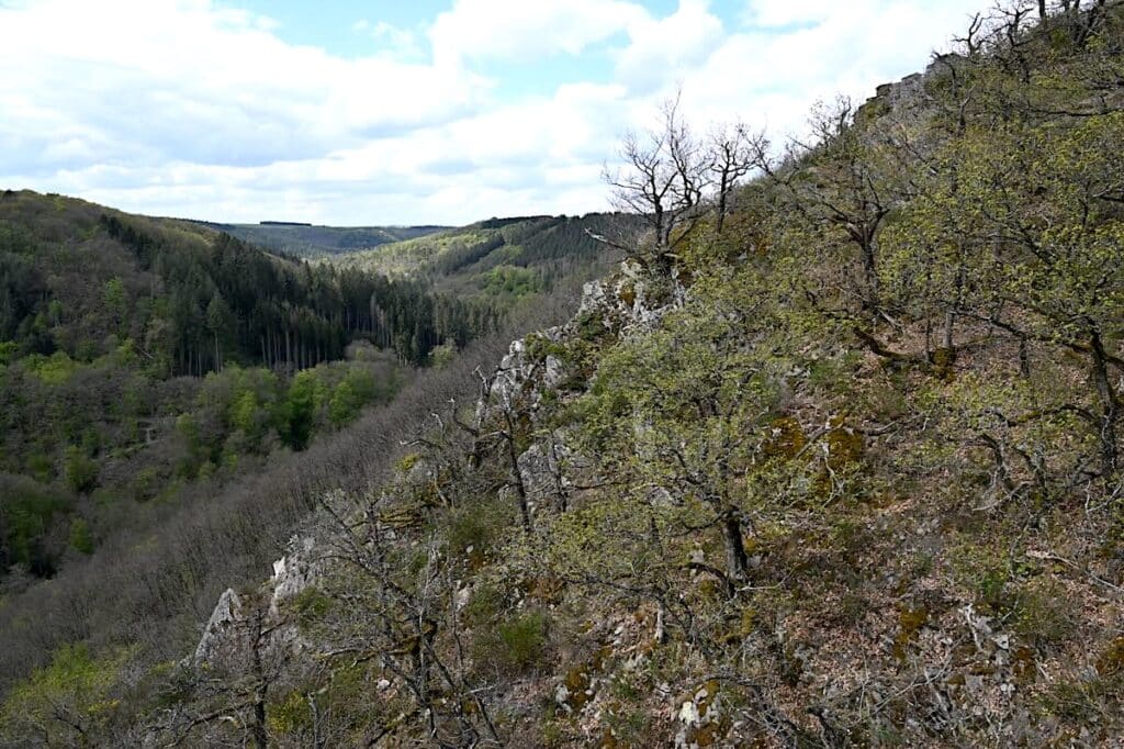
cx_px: 562
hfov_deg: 73.8
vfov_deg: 53.1
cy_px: 374
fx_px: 749
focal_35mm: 24
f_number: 5.6
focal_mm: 24
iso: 100
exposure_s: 1/250
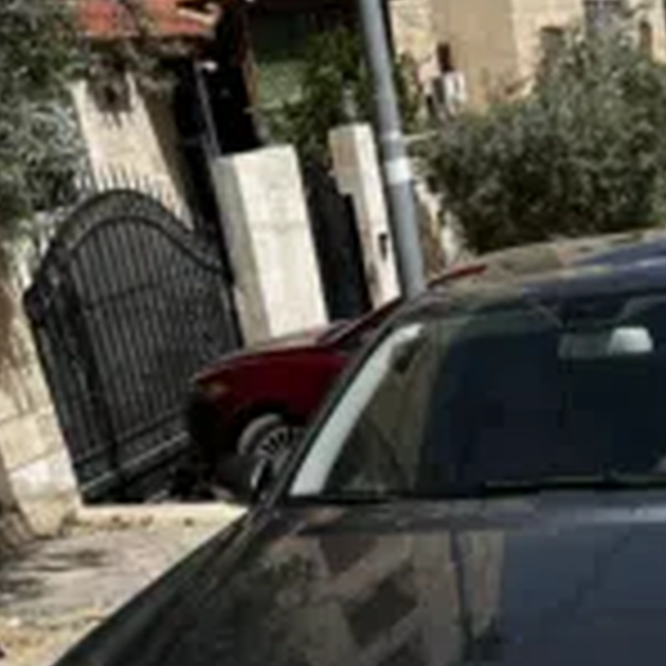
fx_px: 1350
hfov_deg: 27.3
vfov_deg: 24.7
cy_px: 824
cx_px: 513
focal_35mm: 62
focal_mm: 5.1
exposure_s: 1/4149
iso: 50
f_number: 1.6
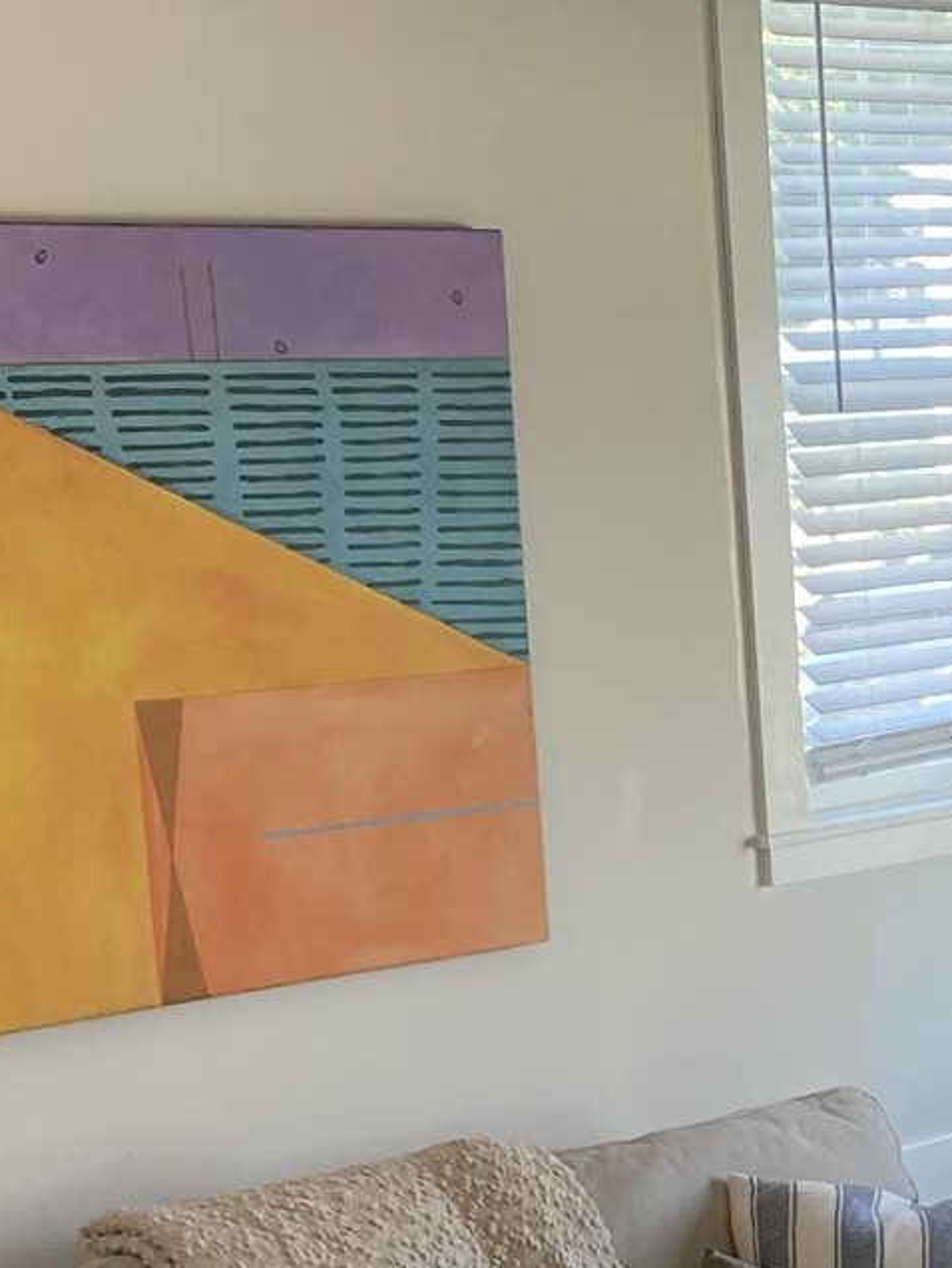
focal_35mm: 94
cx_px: 1332
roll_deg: +1.5
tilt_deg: -16.9
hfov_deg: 14.8
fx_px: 3446
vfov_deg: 20.2
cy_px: 1274
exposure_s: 1/121
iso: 80
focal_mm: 4.25
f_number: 1.8
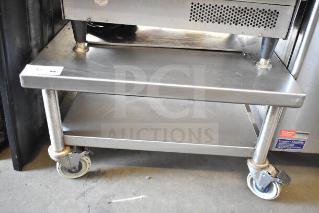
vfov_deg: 40.0
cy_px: 106
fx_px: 292
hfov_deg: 57.2
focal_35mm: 33
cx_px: 160
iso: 2800
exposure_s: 1/40
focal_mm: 22
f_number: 3.8
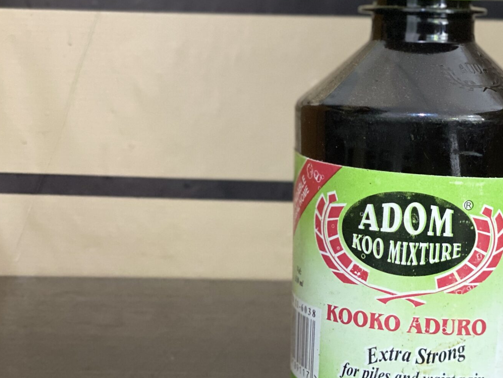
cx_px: 411
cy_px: 191
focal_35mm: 101
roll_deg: -0.2
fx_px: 1468
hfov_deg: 19.2
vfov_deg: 14.7
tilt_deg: -5.9
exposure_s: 1/40
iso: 320
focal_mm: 6
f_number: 2
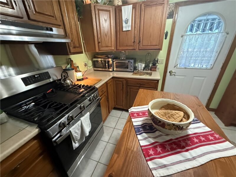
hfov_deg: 102.1
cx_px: 118
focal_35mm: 14
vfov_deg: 85.7
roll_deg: +2.0
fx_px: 95
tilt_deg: -25.6
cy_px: 88
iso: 640
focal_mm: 2.22
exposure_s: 1/60
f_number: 2.2
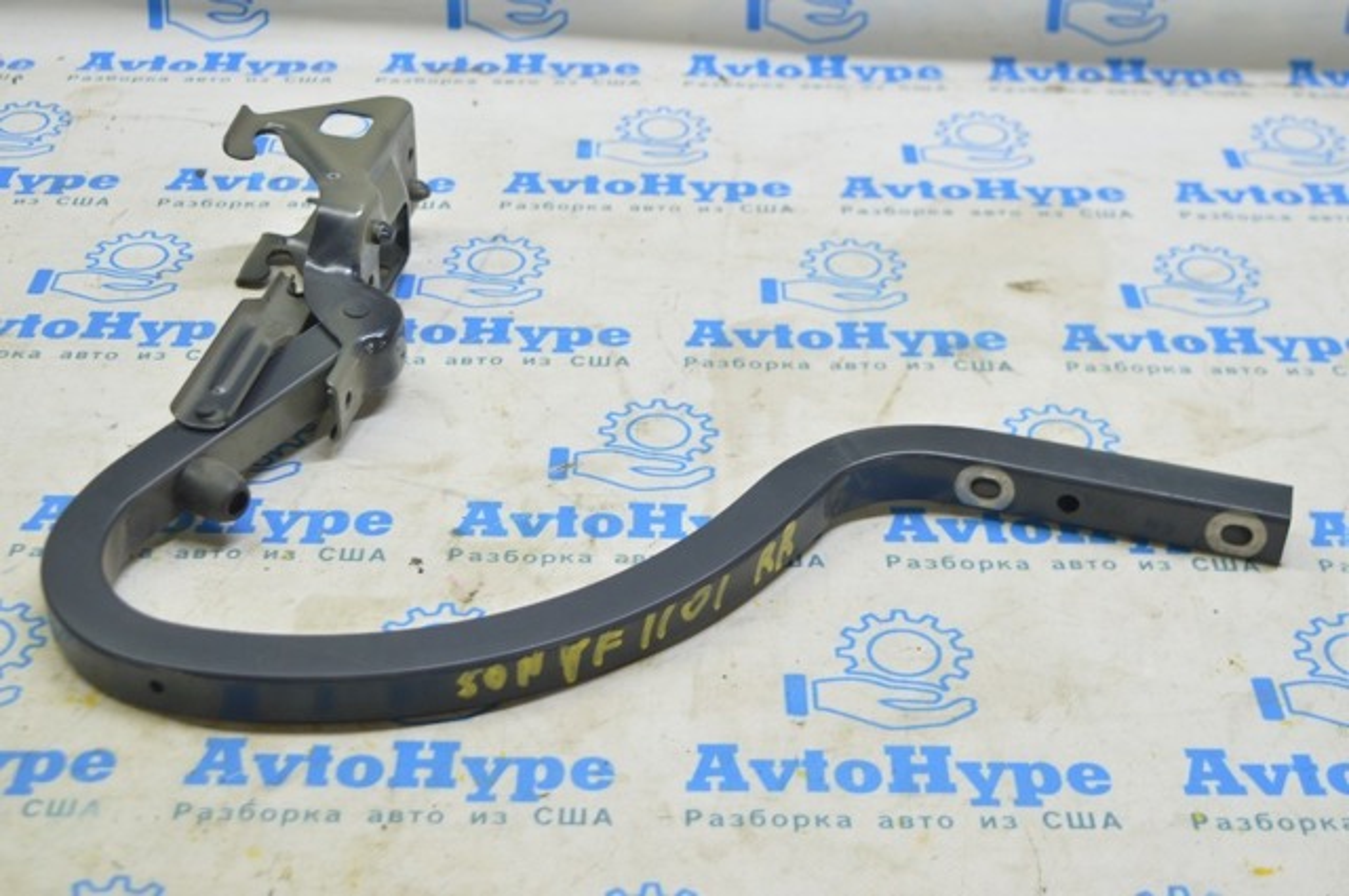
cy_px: 448
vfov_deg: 23.7
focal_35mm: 57
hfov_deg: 35.1
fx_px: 2133
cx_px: 674
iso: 400
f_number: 5.6
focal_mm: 38
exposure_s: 1/20
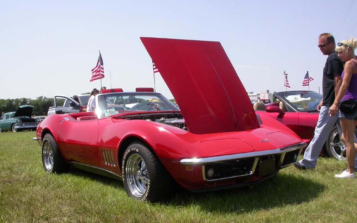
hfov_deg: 48.2
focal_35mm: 41
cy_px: 118
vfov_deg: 31.2
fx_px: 399
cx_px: 176
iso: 100
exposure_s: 1/272
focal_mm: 7.85
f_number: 7.5
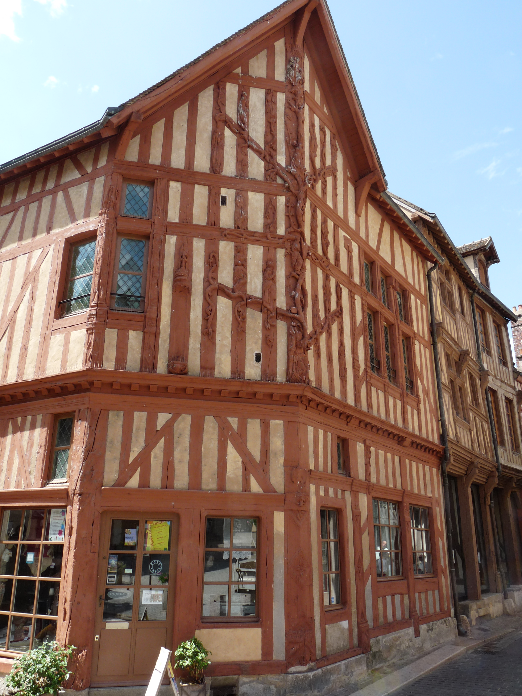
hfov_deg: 48.2
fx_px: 583
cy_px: 348
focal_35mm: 29
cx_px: 261
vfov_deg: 61.7
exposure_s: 1/200
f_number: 5
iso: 100
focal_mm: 5.1
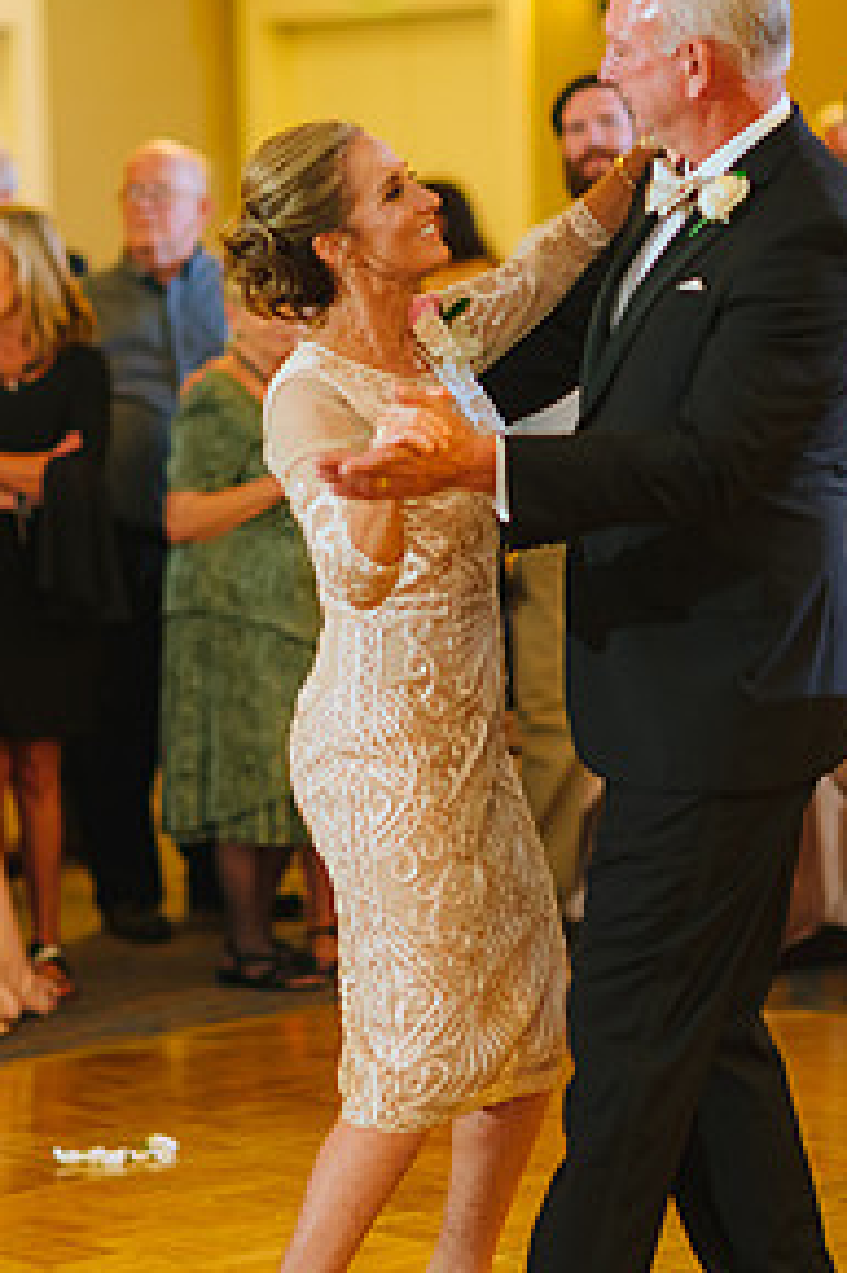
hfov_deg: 10.4
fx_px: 4664
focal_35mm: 132
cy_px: 645
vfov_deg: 15.5
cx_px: 408
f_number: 2
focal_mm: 85
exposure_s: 1/100
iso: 640
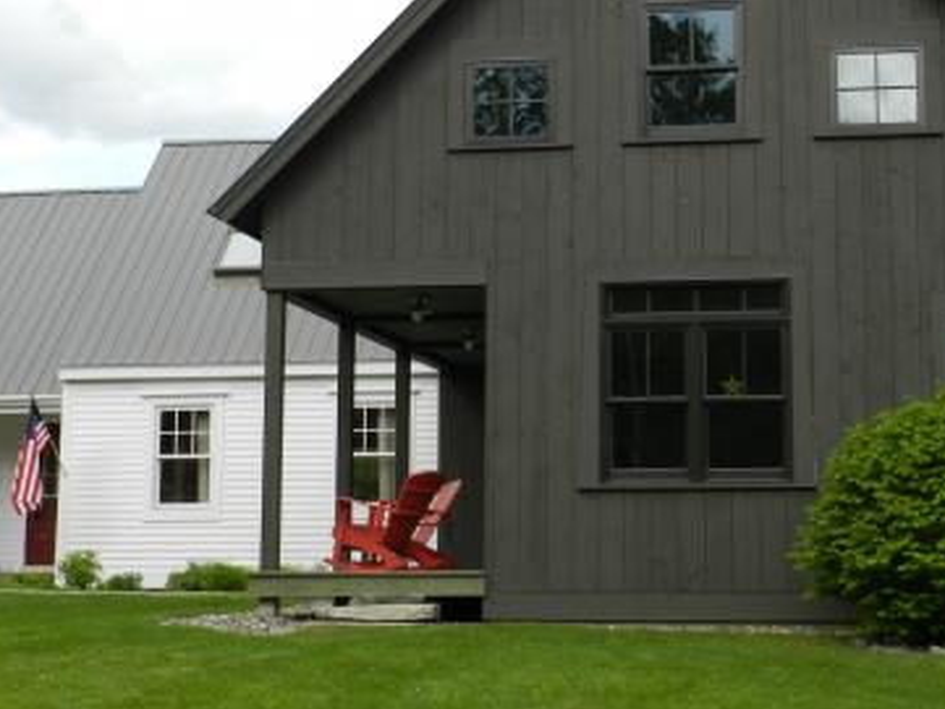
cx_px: 610
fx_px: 2021
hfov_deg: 26.2
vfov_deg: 19.8
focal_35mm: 74
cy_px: 233
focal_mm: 8.1
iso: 160
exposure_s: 1/320
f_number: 4.2
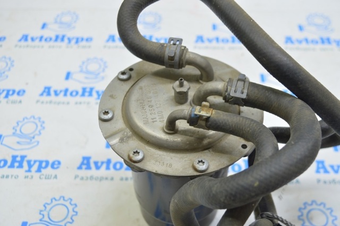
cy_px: 113
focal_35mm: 42
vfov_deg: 31.8
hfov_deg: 46.5
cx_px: 170
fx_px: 396
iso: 400
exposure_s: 1/20
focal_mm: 28
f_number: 5.6
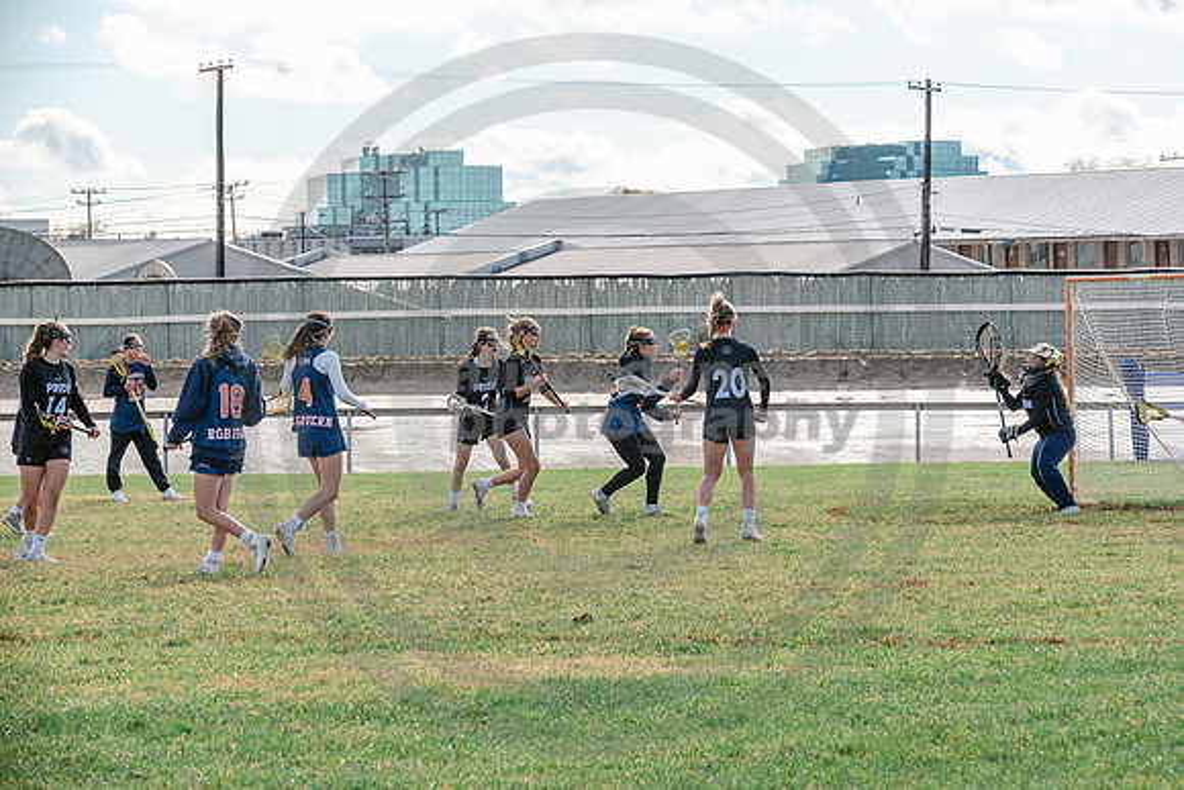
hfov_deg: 16.4
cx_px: 592
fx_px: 4112
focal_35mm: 125
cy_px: 395
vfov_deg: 11.0
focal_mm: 125
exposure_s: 1/1000
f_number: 8
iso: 400
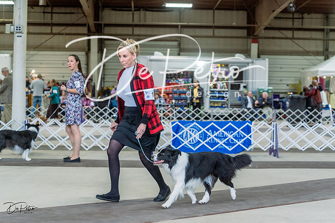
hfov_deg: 28.8
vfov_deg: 19.5
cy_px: 112
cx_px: 168
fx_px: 652
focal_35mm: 70
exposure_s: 1/400
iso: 6400
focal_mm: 70
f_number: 4
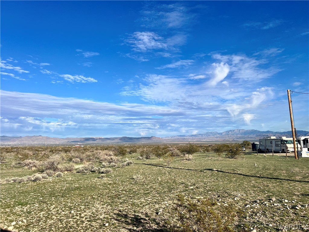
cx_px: 154
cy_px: 116
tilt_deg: +4.1
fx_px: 232
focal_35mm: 26
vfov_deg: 53.1
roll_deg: -0.2
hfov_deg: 67.3
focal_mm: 5.7
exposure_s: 1/5319
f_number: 1.5
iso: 50
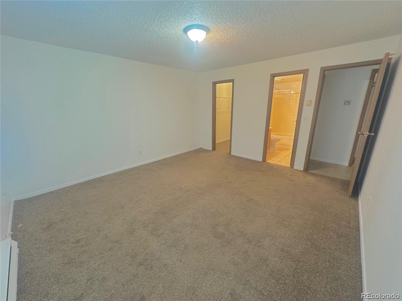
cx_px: 201
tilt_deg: -15.1
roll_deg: +0.4
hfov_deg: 102.1
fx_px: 163
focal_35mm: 14
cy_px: 150
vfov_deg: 85.7
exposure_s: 1/60
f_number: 2.2
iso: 400
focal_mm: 2.22
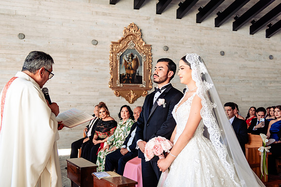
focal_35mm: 44
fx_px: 346
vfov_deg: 30.4
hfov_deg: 44.2
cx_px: 140
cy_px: 94
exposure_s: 1/320
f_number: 3.2
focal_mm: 42
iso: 500
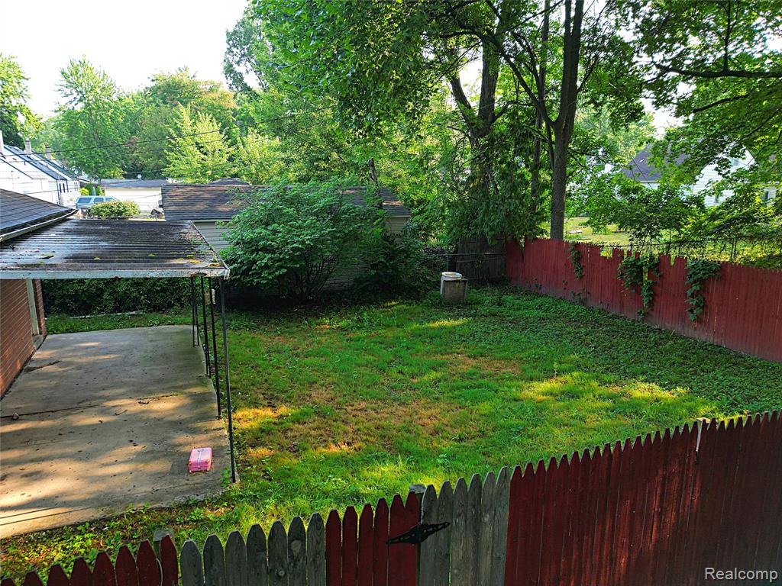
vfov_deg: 56.8
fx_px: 542
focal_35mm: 24
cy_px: 293
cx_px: 391
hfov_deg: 71.6
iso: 100
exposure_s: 1/200
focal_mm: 6.7
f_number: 1.7
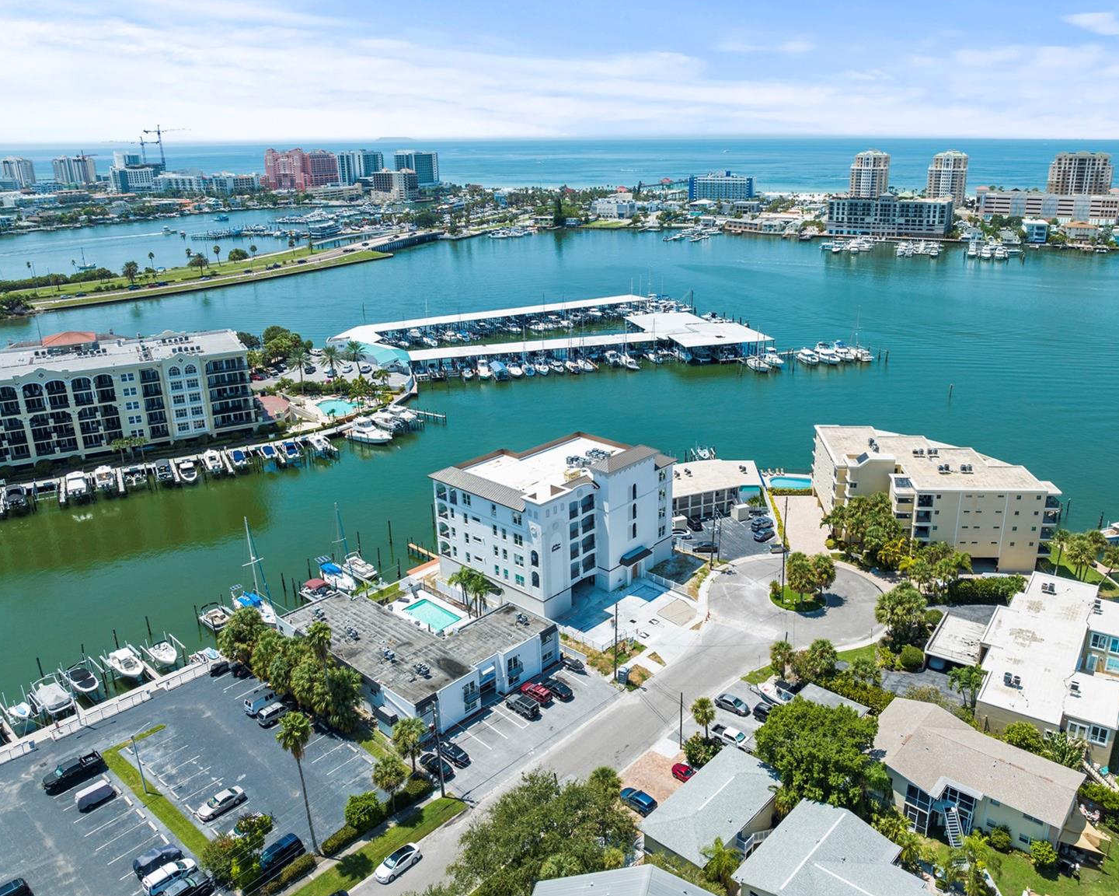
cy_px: 434
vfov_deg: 54.9
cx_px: 608
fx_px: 861
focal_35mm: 26
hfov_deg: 65.9
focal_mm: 12.29
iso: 130
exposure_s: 1/1600
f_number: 2.8
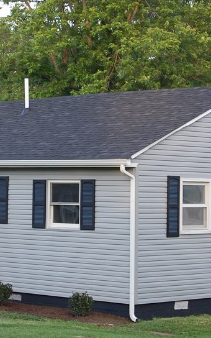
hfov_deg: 10.7
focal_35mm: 122
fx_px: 1122
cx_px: 45
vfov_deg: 17.1
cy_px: 188
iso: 400
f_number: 8
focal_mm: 40
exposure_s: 1/80
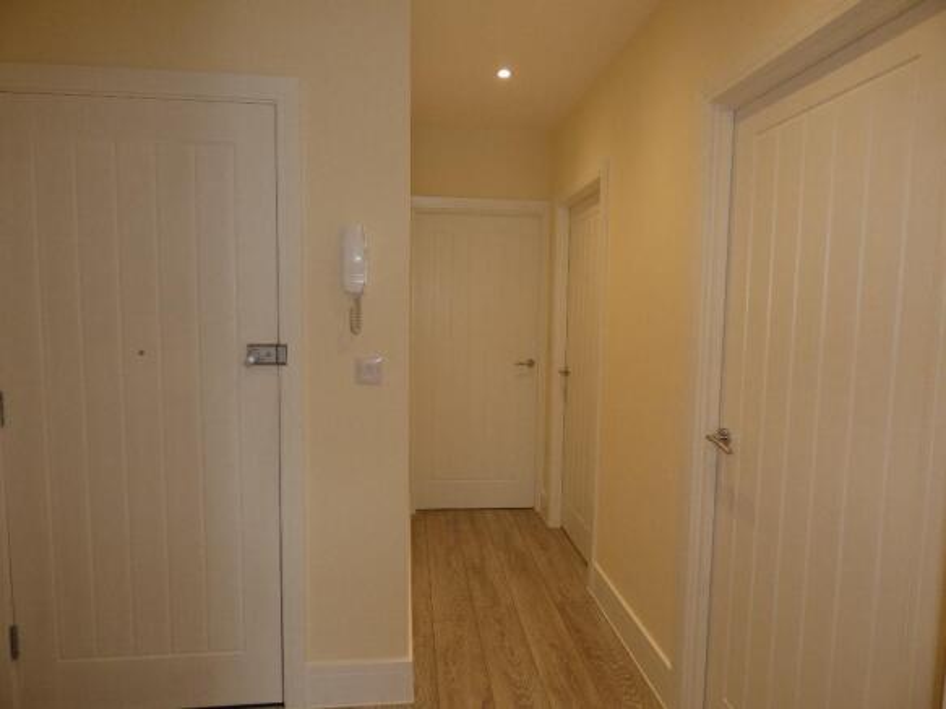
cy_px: 354
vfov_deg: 66.0
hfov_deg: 81.8
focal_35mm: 20
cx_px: 473
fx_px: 546
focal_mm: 3.58
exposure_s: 1/60
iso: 100
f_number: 2.8
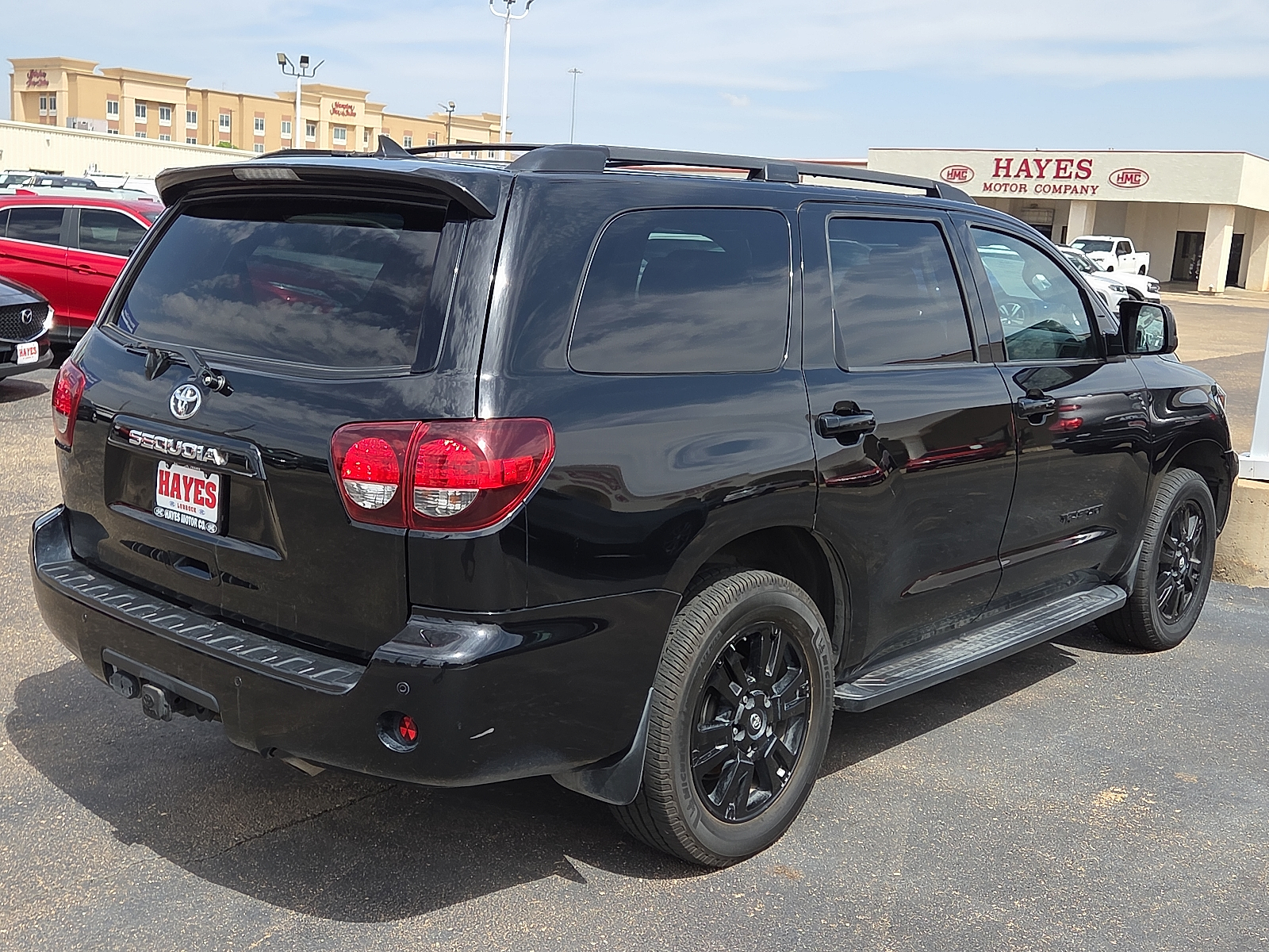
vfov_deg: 38.7
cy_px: 476
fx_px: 1356
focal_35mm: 37
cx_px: 634
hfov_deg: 50.1
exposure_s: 1/3333
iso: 76
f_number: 1.8
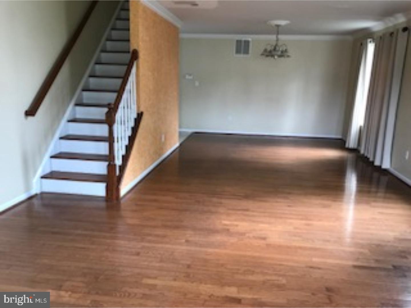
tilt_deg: -12.8
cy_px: 154
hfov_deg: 63.4
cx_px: 206
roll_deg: -1.6
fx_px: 332
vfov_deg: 49.7
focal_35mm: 28
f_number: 1.8
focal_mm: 3.99
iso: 40
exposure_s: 1/24
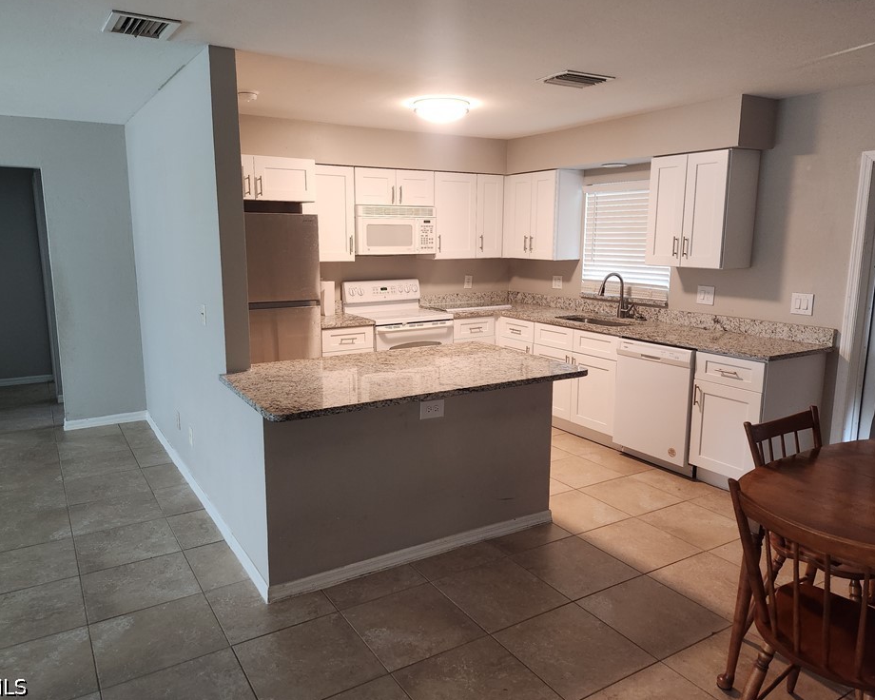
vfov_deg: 56.8
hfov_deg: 68.1
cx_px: 424
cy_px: 338
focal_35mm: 25
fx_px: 647
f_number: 1.8
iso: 400
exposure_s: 1/120
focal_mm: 5.4
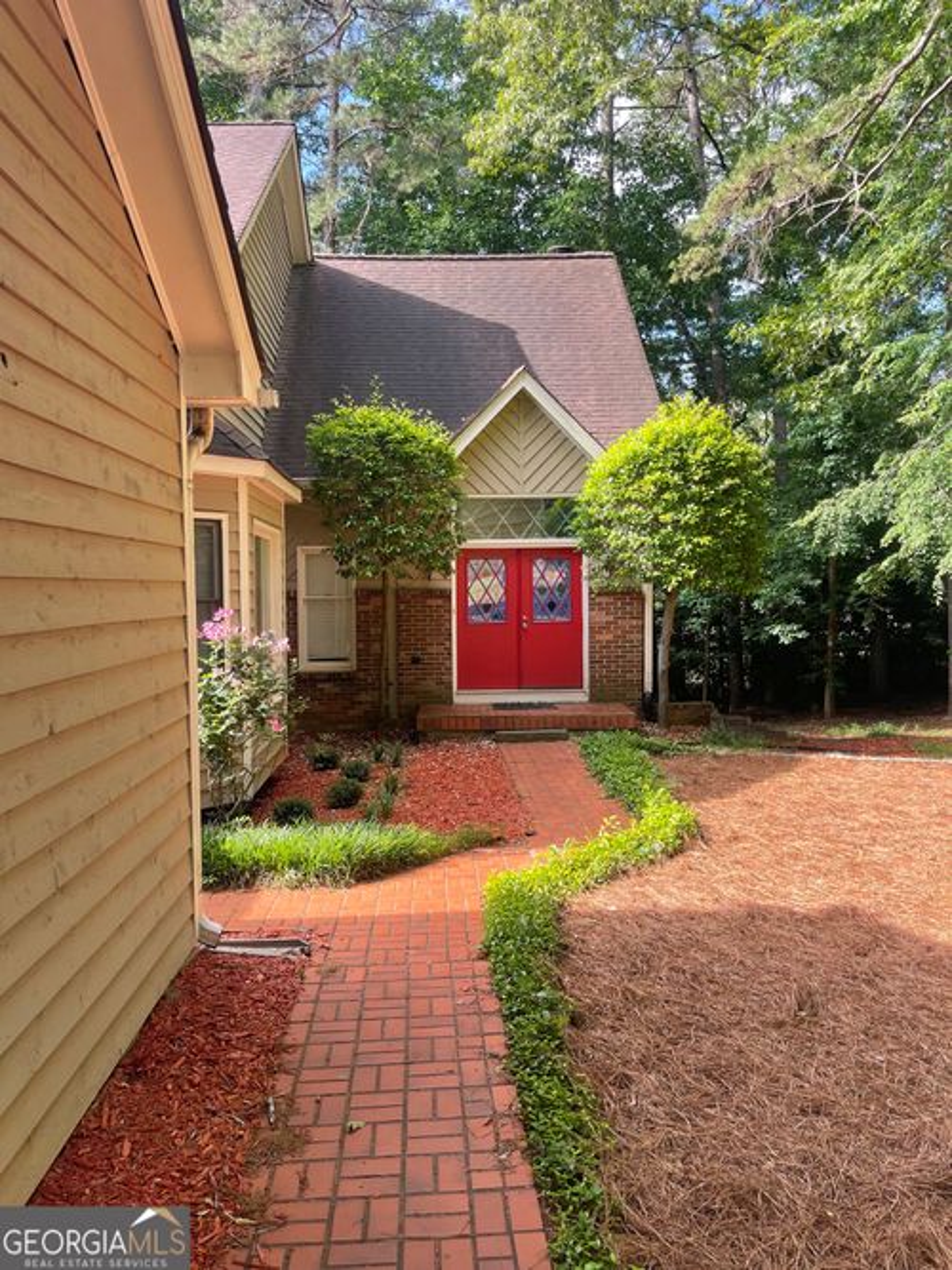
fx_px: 917
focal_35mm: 25
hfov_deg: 54.9
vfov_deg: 69.4
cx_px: 476
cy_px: 635
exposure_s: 1/260
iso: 32
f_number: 1.6
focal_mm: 5.1
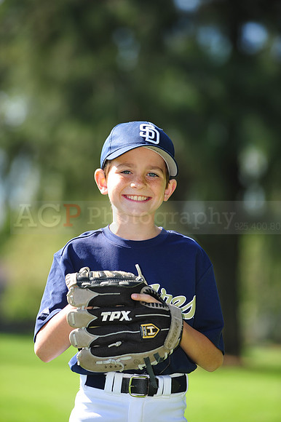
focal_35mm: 200
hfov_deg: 6.9
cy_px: 211
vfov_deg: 10.3
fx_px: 2344
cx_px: 140
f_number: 4.5
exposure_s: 1/500
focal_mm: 200
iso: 200
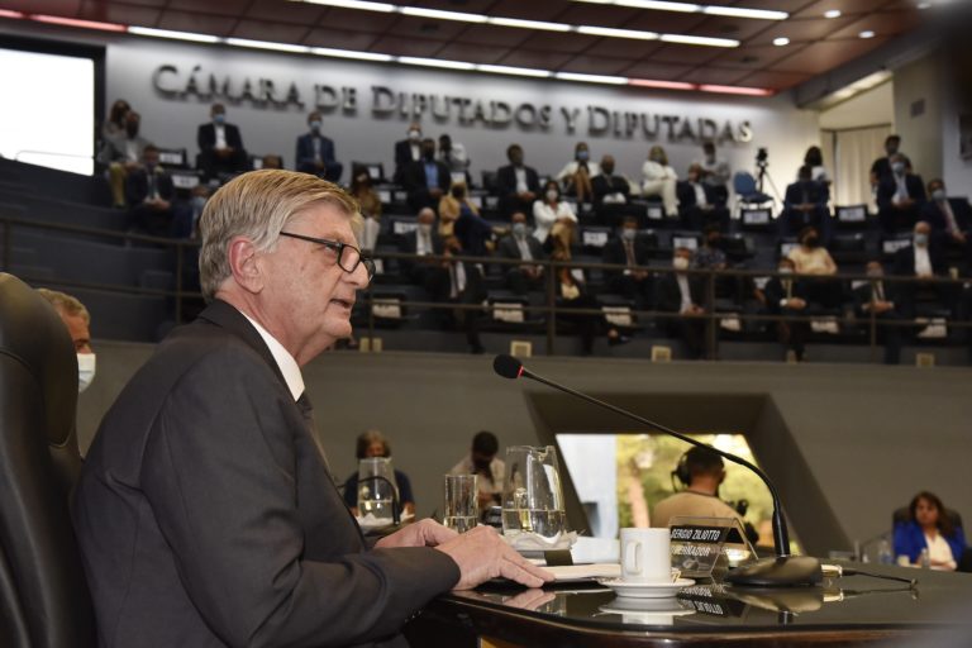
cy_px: 324
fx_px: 1404
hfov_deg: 38.2
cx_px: 486
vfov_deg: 26.0
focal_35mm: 52
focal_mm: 52
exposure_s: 1/125
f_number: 5.6
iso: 1600
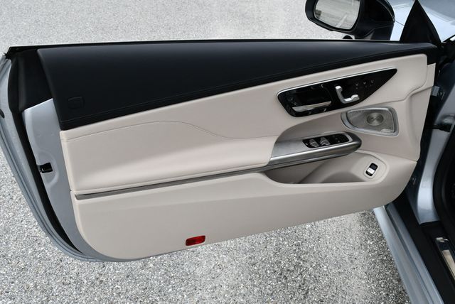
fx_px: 455
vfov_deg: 36.9
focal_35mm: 36
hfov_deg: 53.1
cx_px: 228
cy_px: 152
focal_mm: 18
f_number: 8
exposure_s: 1/250
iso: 160
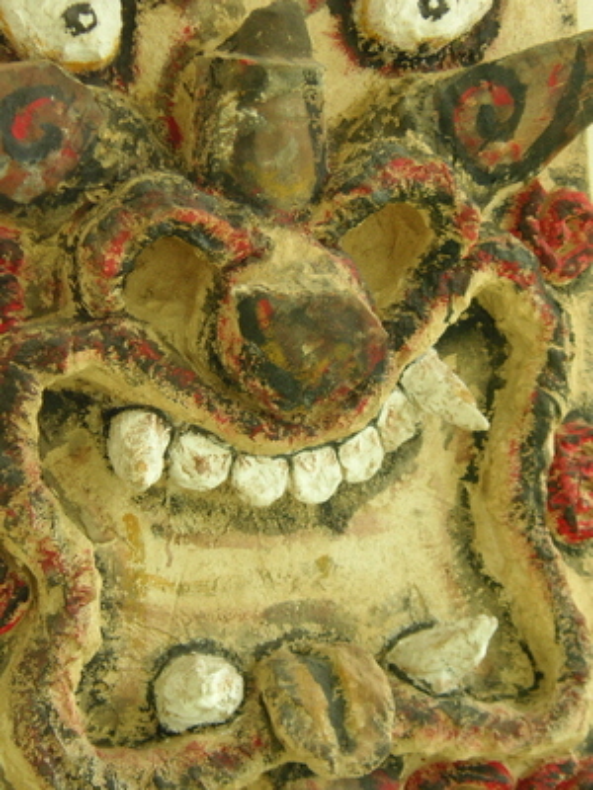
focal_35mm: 88
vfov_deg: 22.3
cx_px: 296
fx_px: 2010
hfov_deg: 16.8
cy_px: 395
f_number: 4.7
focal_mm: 14.6
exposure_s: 1/60
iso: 100
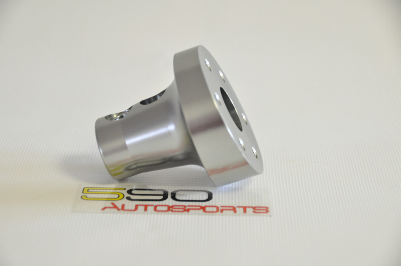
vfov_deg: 12.1
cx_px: 200
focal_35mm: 112
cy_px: 133
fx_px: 1252
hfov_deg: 18.2
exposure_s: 1/15
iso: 800
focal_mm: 75
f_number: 5
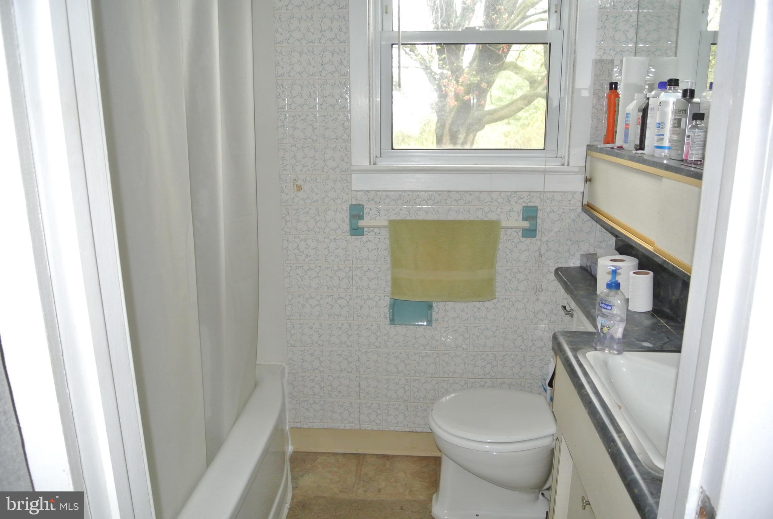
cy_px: 260
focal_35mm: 27
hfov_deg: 67.3
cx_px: 386
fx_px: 581
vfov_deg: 48.1
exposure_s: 1/60
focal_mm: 10
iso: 800
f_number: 3.5
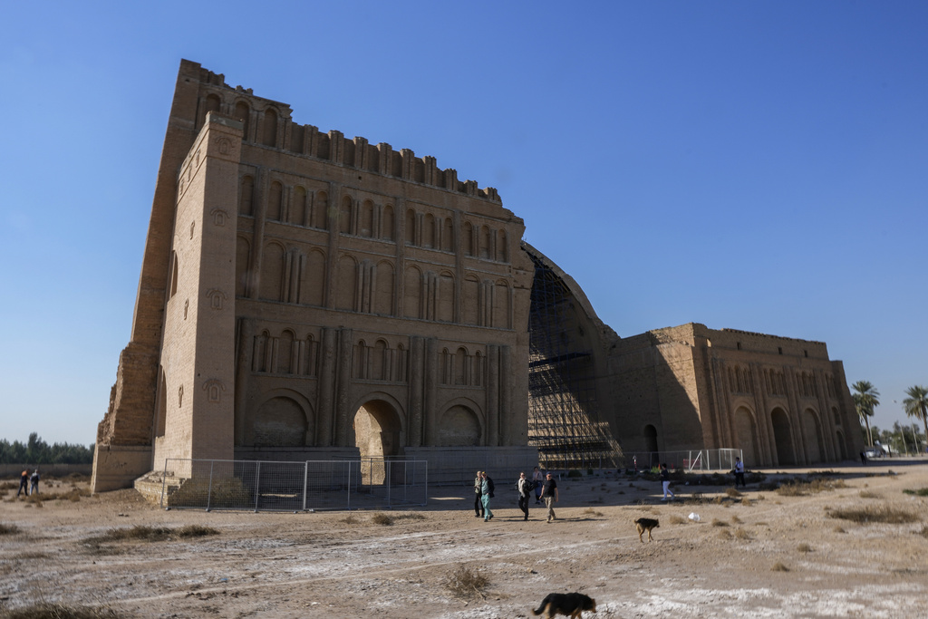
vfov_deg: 73.8
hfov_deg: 96.7
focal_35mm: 16
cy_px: 310
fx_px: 412
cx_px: 464
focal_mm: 16
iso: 100
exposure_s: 1/40
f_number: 20
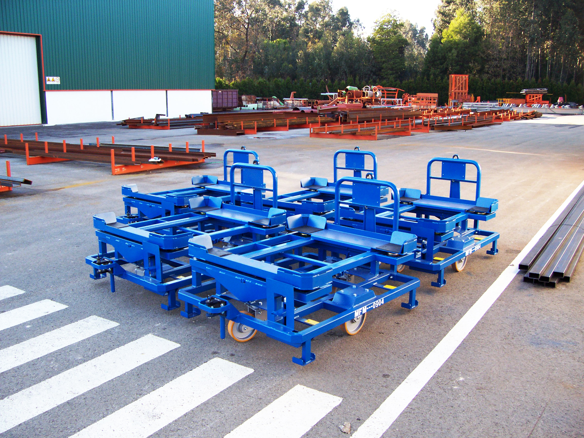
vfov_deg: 41.8
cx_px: 292
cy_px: 219
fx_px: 574
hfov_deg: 54.0
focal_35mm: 34
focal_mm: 5.6
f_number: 2.7
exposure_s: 1/134
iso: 80
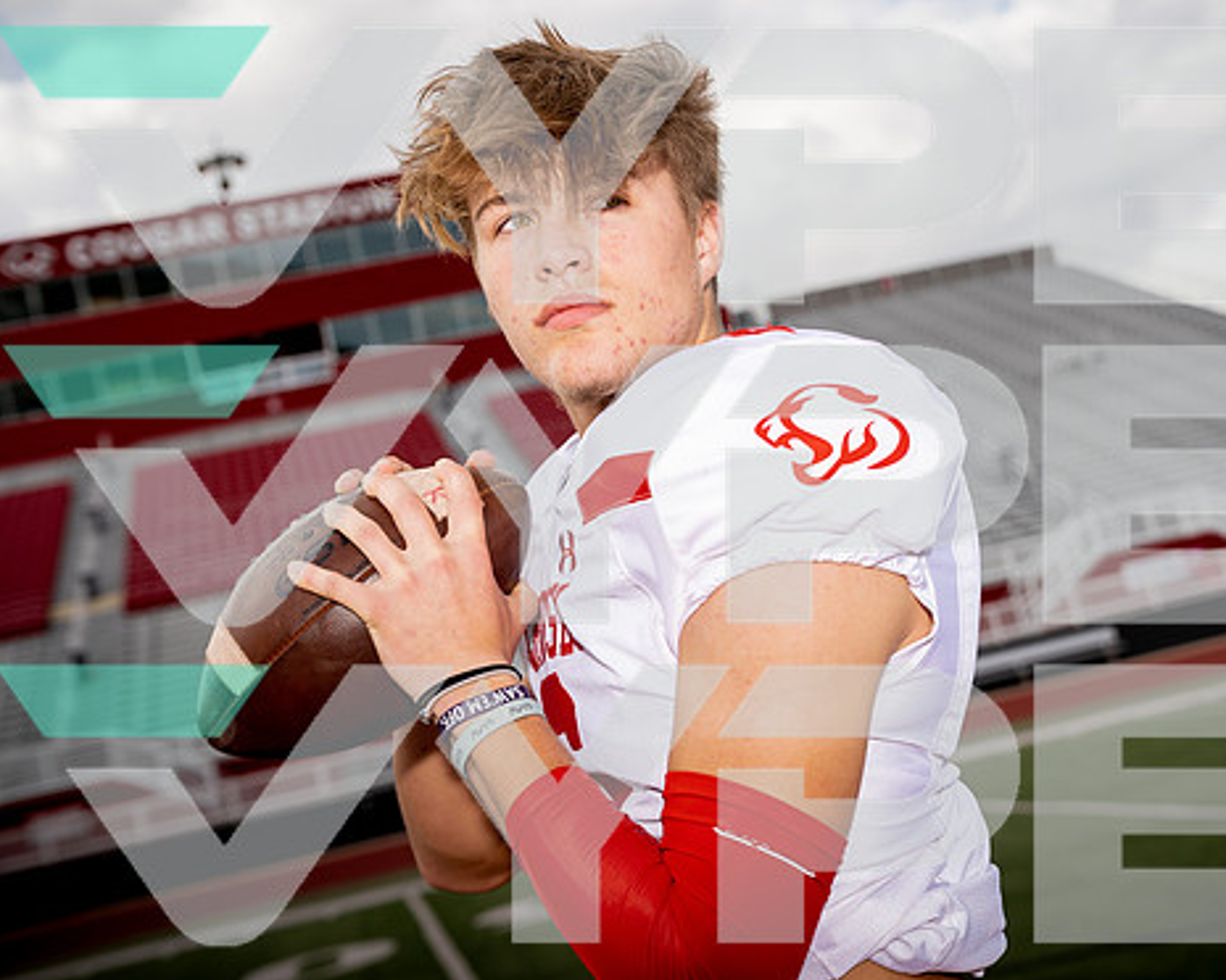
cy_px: 486
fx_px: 1996
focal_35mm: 55
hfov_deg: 34.1
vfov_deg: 27.6
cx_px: 675
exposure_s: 1/1000
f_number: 4.5
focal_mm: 47
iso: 200
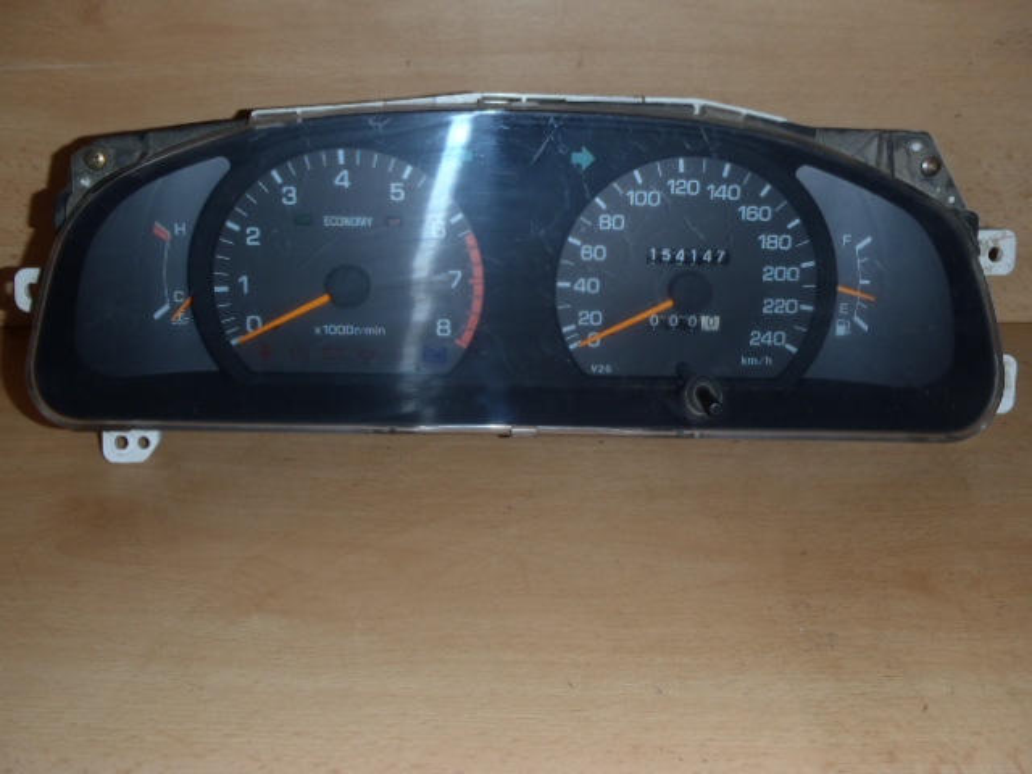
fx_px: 1133
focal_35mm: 38
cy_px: 387
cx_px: 516
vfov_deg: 37.7
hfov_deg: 49.0
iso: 100
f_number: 4.6
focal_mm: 6.83
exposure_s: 1/40
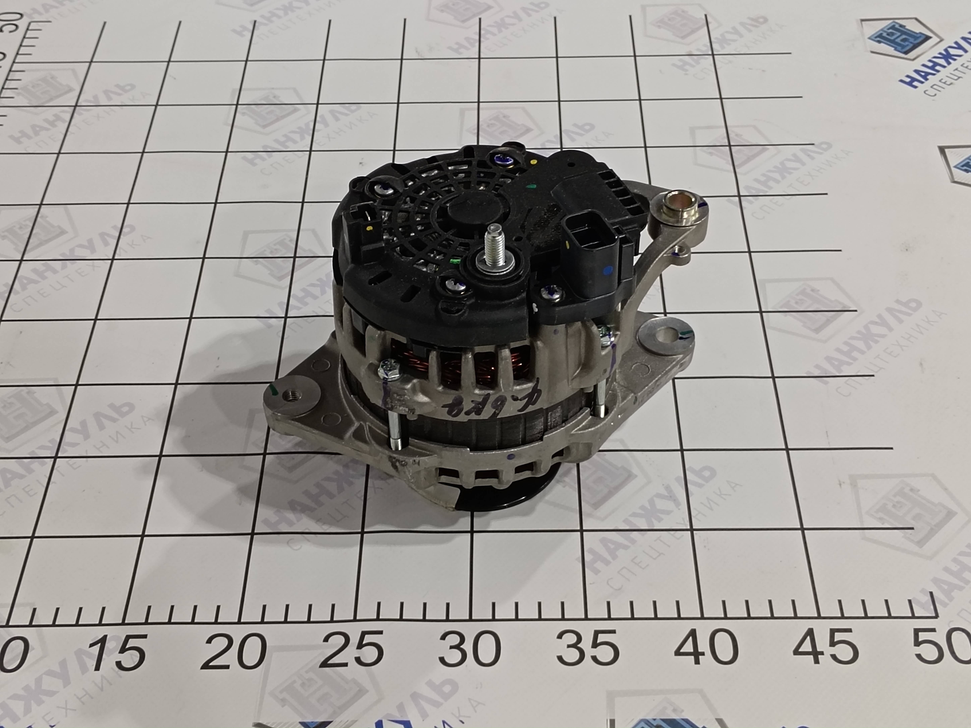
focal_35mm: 54
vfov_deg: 27.0
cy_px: 364
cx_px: 486
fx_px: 1515
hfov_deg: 35.5
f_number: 1.9
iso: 310
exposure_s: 1/50
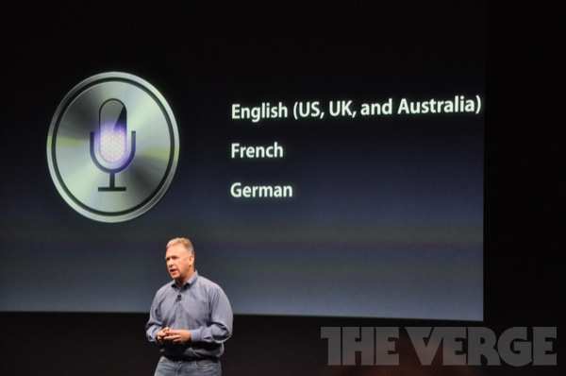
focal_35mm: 120
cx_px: 283
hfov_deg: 17.1
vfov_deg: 11.4
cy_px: 188
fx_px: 1884
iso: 2500
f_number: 5
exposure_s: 1/160
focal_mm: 80
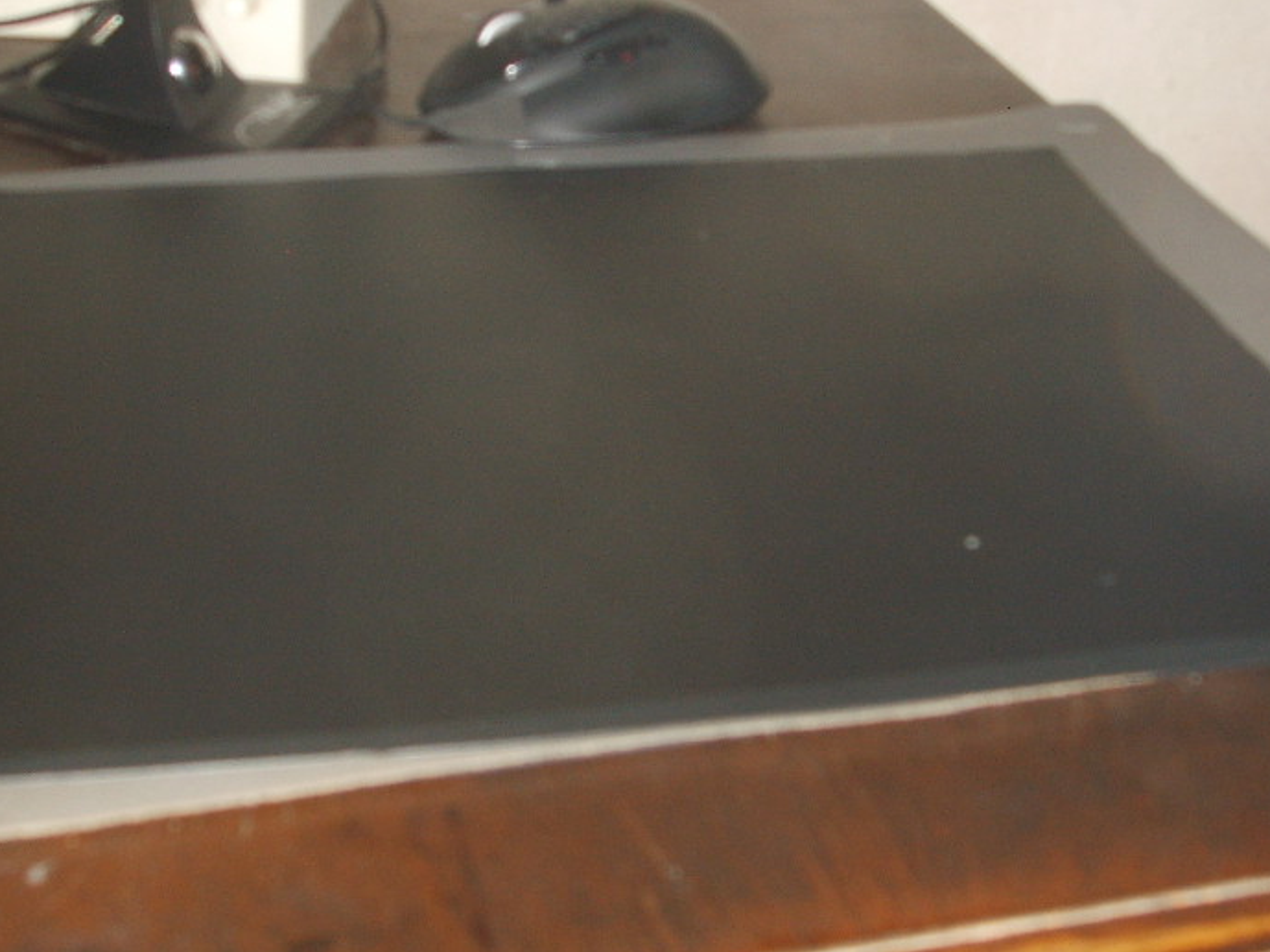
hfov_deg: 33.2
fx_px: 2127
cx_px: 553
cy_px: 470
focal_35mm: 58
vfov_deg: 25.2
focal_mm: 6.6
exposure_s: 1/45
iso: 100
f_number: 3.5
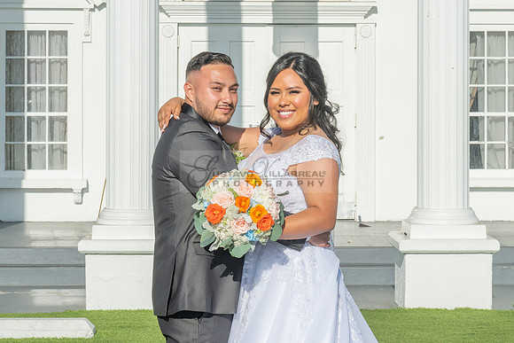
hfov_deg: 18.9
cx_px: 259
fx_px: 1547
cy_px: 112
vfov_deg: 12.6
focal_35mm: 108
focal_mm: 70
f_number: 16
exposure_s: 1/200
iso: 200
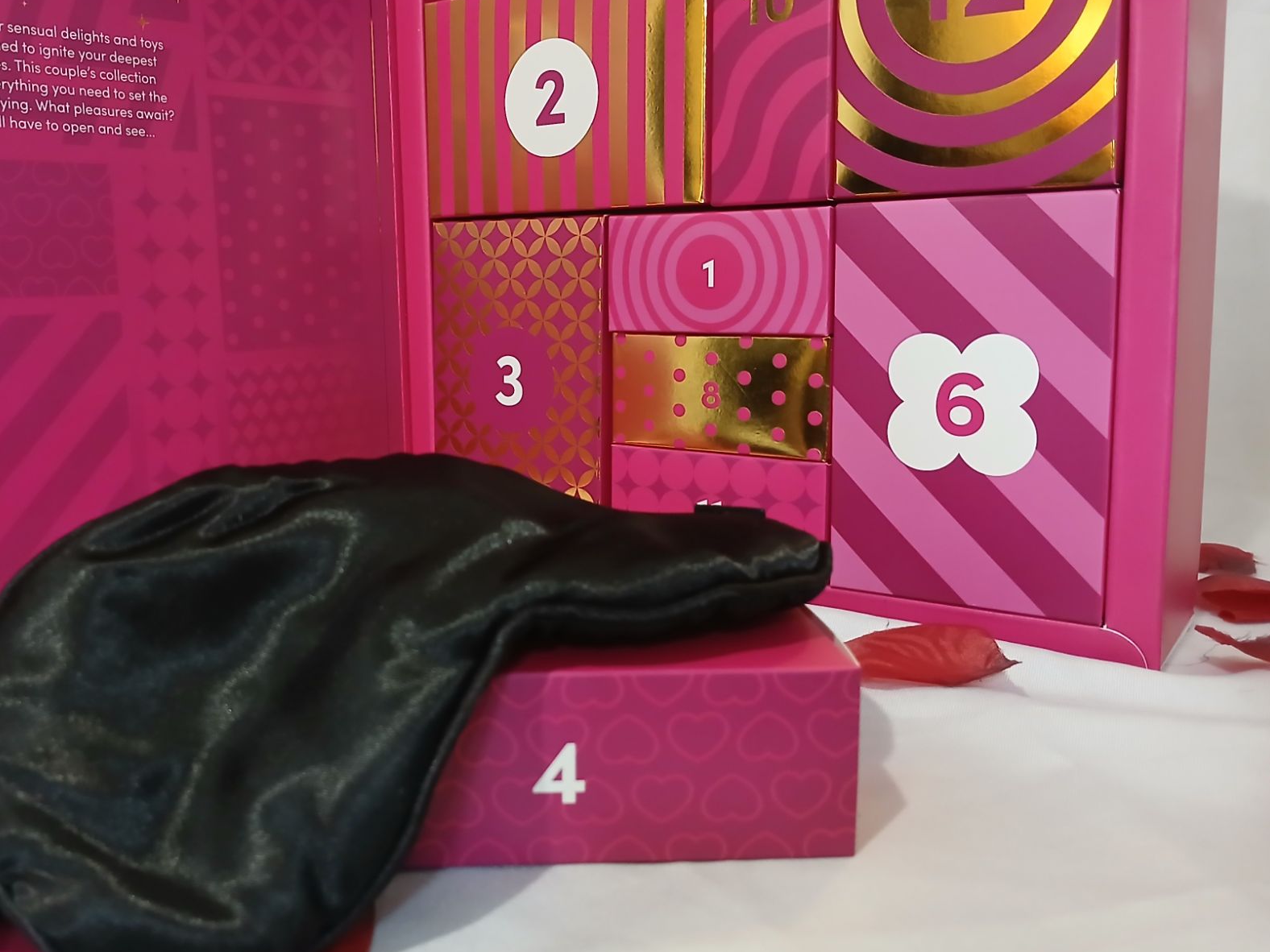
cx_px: 470
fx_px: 1211
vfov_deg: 42.9
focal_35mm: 33
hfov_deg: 54.7
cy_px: 440
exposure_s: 1/20
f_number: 1.8
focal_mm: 3.98
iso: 400
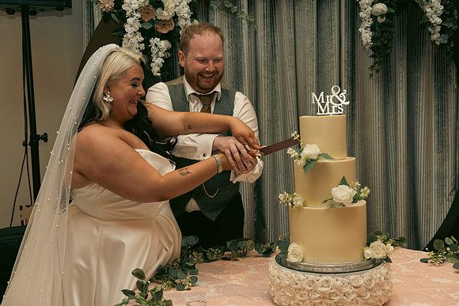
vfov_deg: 28.7
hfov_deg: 41.9
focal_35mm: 47
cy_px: 153
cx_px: 230
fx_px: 599
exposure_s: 1/160
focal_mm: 47
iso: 2500
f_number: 3.5
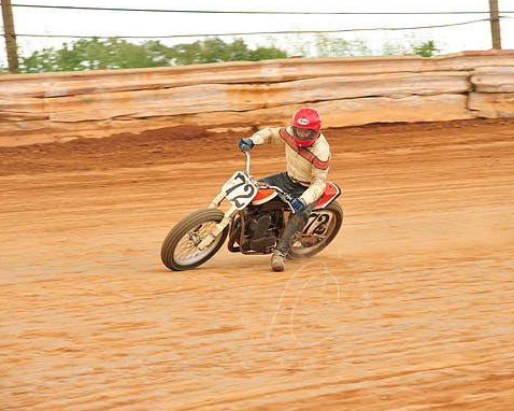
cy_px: 204
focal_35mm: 165
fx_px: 2509
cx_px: 304
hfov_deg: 11.7
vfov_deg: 9.4
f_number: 9
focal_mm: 145
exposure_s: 1/400
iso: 800
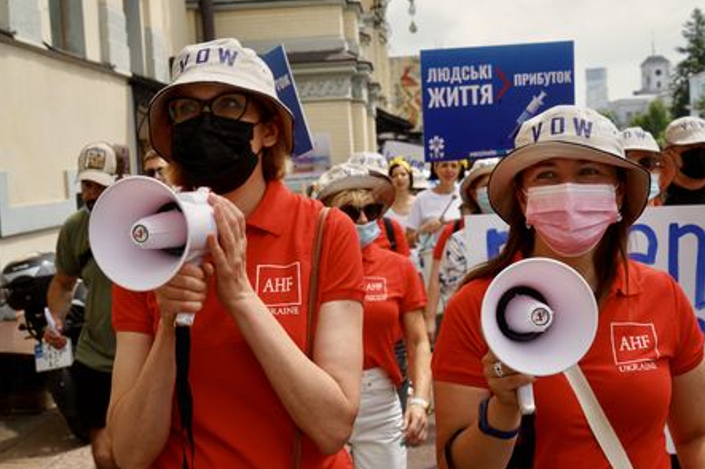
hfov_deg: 36.9
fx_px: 1057
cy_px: 234
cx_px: 349
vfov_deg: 25.0
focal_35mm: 54
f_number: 10
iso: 100
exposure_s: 1/160
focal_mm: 53
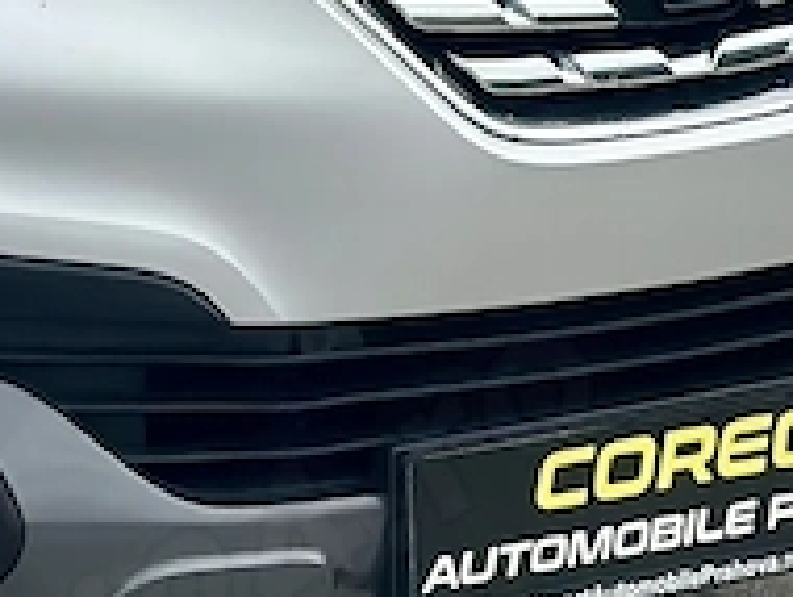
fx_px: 5780
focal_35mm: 252
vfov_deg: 5.8
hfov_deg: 7.7
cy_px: -330
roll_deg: +1.1
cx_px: -342
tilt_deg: -7.9
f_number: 1.78
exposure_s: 1/5882
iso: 80
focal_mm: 6.86
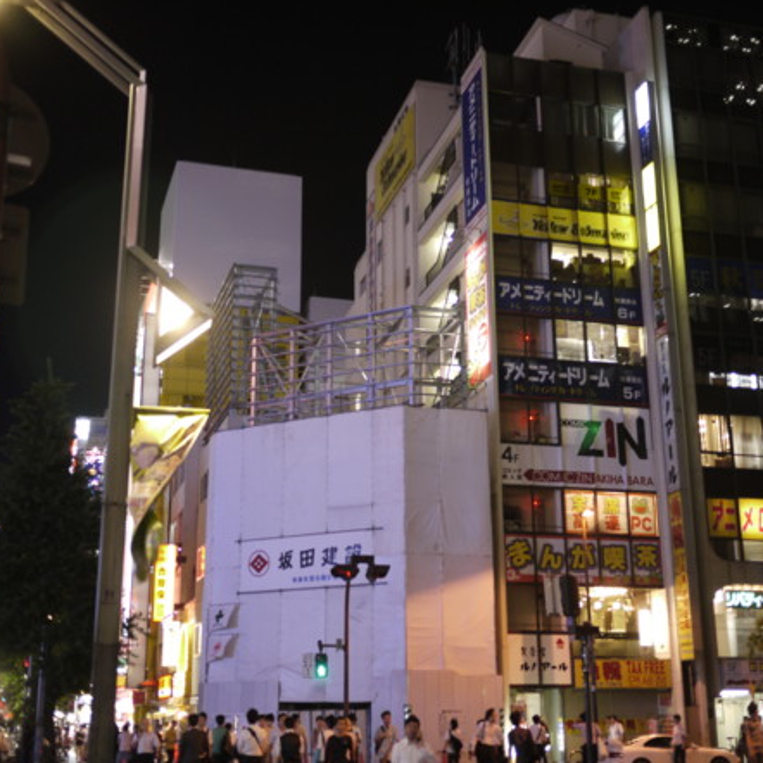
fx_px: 1197
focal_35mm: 48
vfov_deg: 35.4
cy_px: 382
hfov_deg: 35.4
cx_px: 385
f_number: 1.7
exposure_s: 1/30
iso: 250
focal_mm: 20
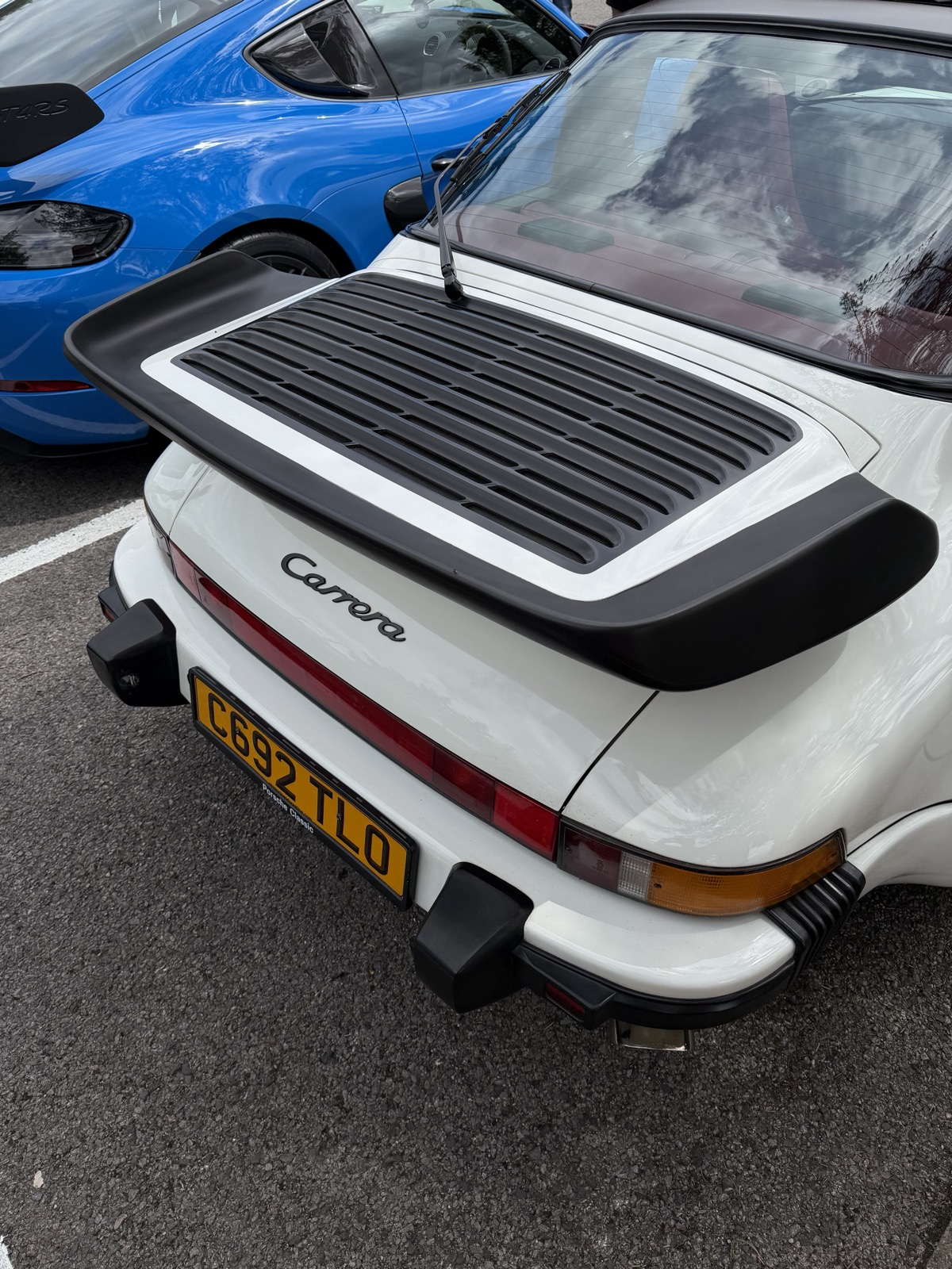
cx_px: 476
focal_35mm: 24
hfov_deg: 56.8
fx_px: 880
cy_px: 634
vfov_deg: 71.6
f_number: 1.78
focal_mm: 6.76
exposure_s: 1/5714
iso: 100
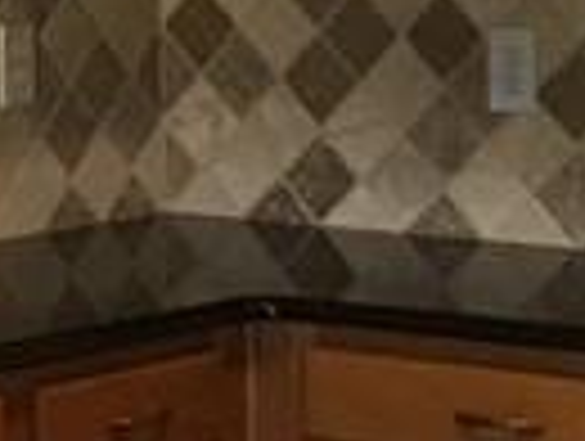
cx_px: 58
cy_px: 158
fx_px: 3860
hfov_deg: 8.6
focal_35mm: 228
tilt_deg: -7.4
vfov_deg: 6.5
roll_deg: +0.6
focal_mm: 4.15
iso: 160
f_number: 2.2
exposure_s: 1/30
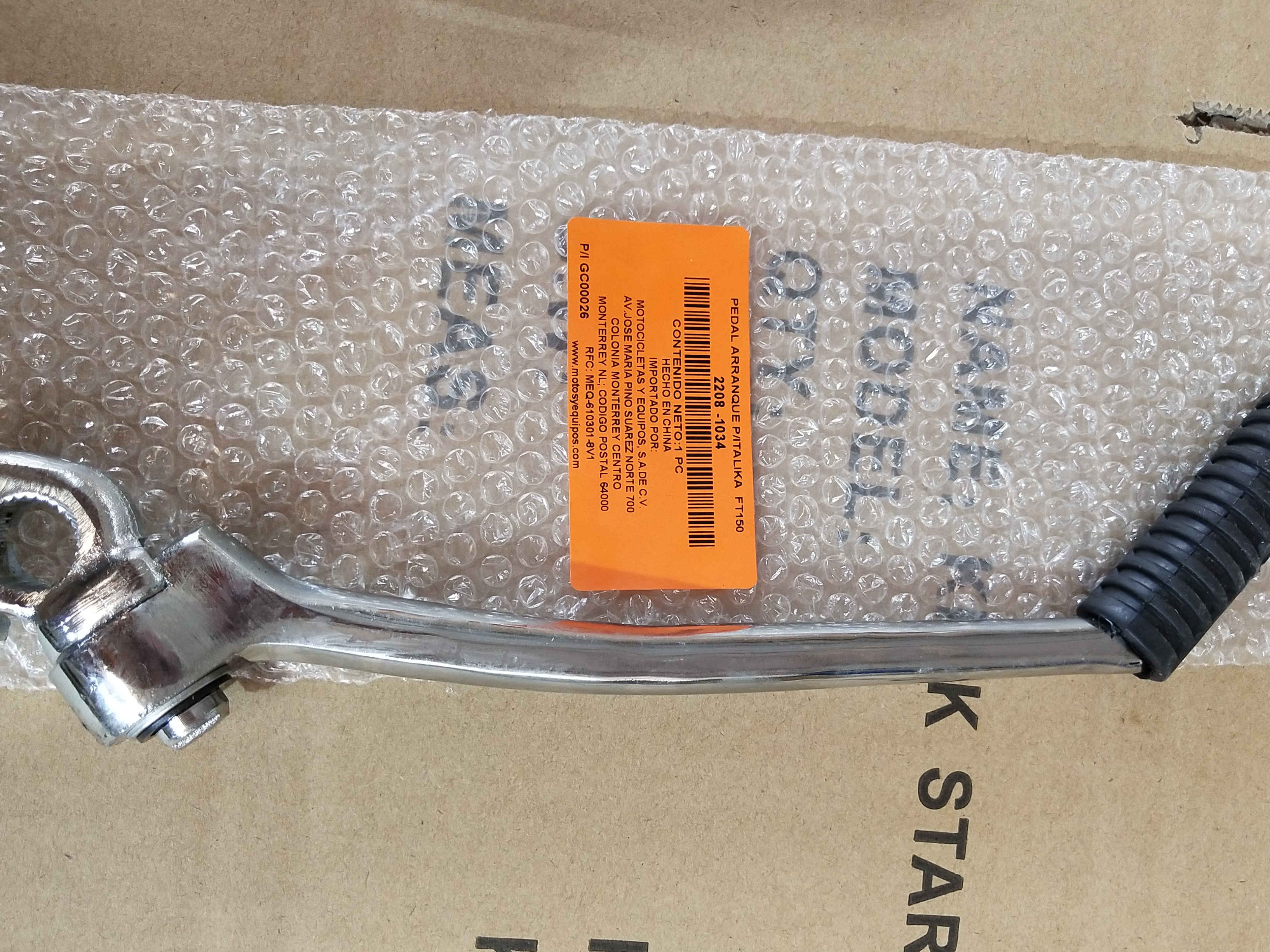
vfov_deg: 38.6
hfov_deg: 50.1
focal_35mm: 37
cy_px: 545
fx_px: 1358
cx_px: 678
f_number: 1.8
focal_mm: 3.95
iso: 349
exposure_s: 1/50
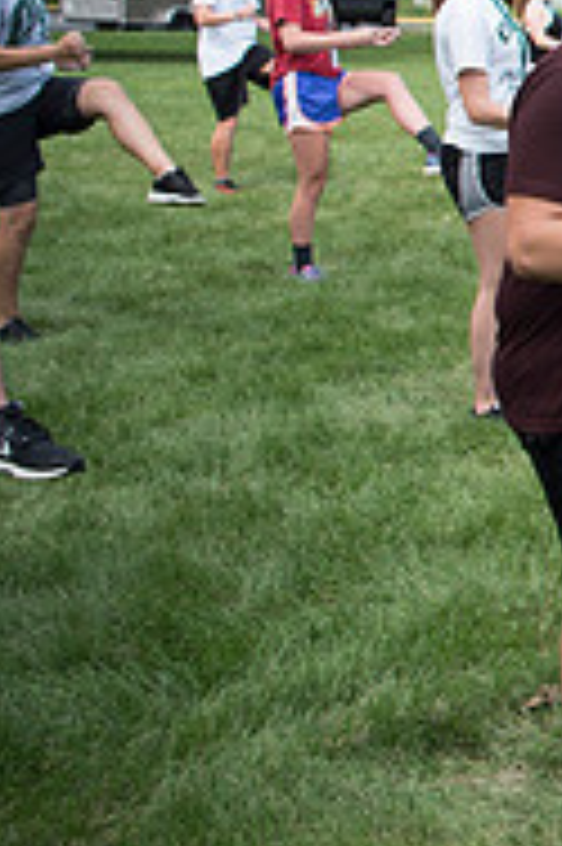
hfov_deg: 14.5
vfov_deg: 26.9
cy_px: 173
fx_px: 1736
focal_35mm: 74
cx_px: 1191
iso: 200
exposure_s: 1/1600
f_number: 2.8
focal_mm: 24
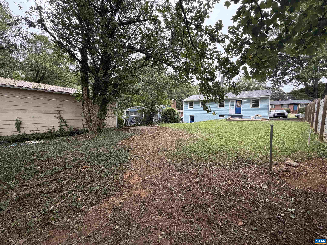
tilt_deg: -2.9
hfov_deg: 102.1
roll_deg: -0.7
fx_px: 132
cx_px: 164
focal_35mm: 14
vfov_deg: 85.7
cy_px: 122
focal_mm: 2.22
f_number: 2.2
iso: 160
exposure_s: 1/121
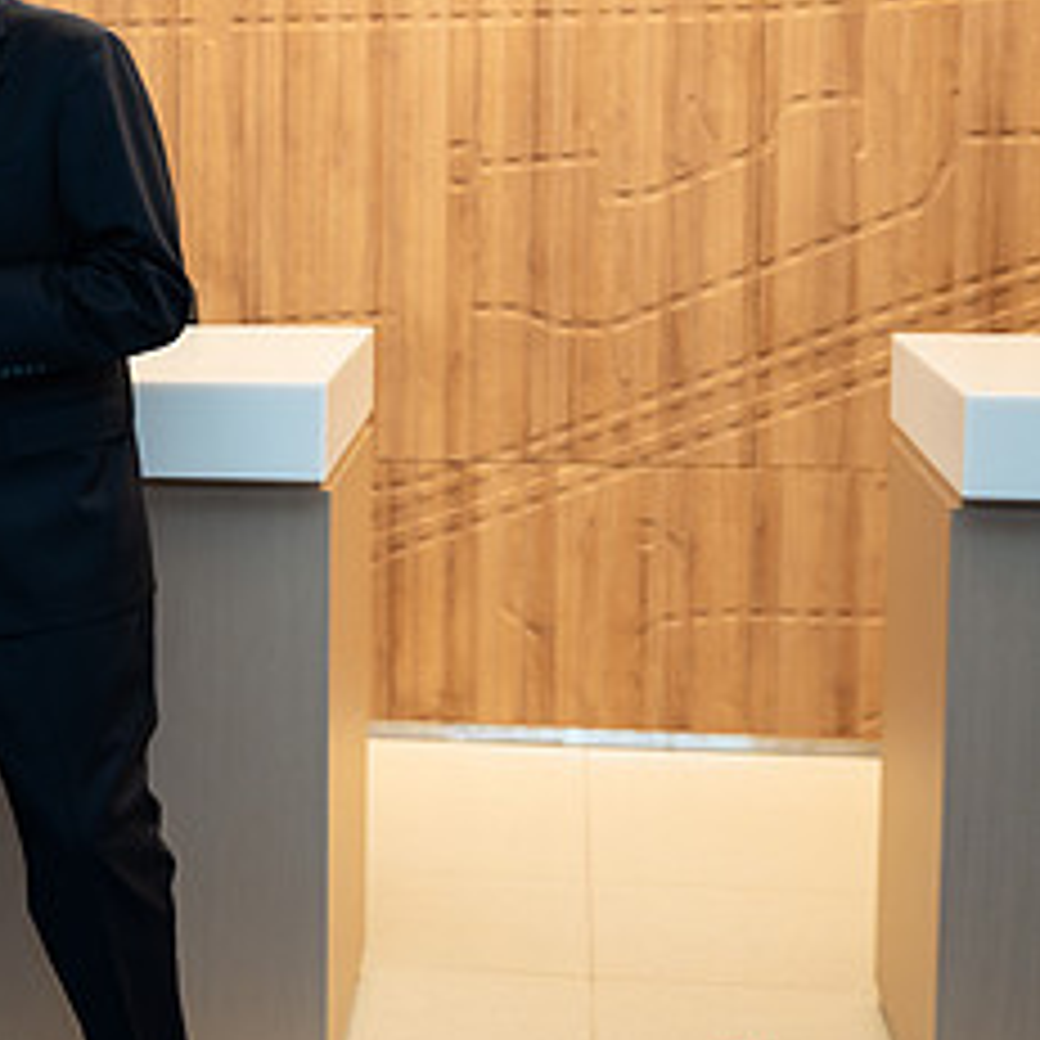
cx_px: -256
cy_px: 415
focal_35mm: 89
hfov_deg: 18.4
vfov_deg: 19.5
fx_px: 3025
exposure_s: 1/200
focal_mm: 40
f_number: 3.5
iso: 500
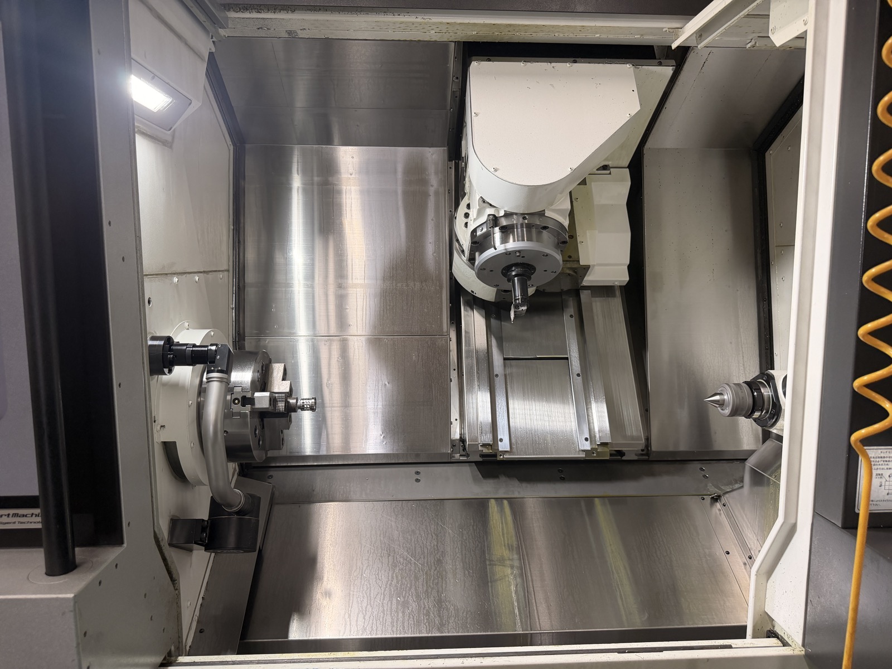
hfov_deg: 71.6
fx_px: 618
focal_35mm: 24
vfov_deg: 56.8
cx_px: 446
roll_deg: +0.0
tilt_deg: -7.2
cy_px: 334
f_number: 1.78
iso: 160
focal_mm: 6.76
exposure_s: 1/120
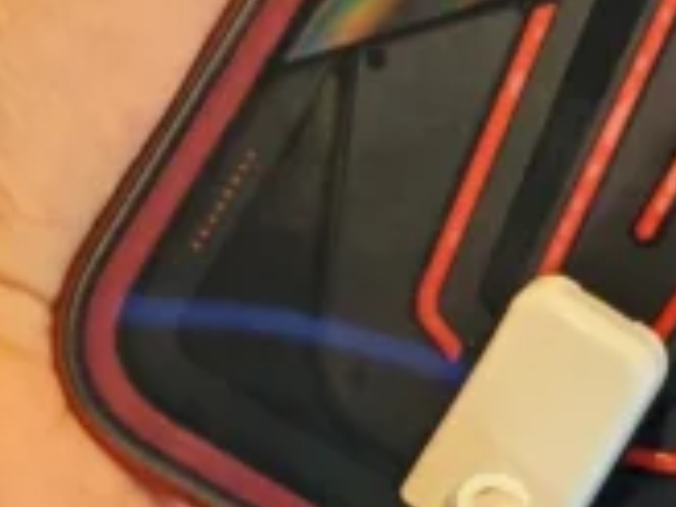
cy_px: -159
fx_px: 4101
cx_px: 767
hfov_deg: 9.3
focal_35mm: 210
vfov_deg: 7.0
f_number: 1.6
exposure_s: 1/50
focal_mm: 5.4
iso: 160
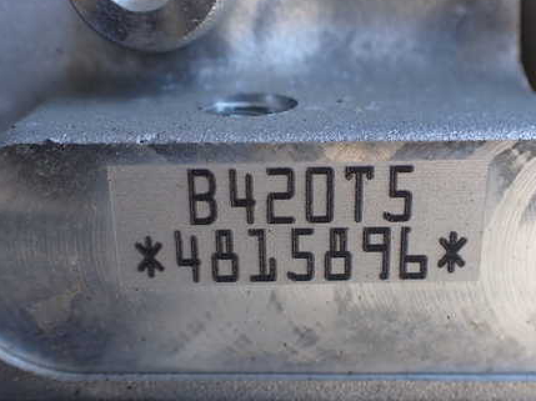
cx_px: 271
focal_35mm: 42
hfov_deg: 44.8
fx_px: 650
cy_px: 202
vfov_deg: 34.3
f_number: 2.3
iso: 100
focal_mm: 5.4
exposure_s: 1/125
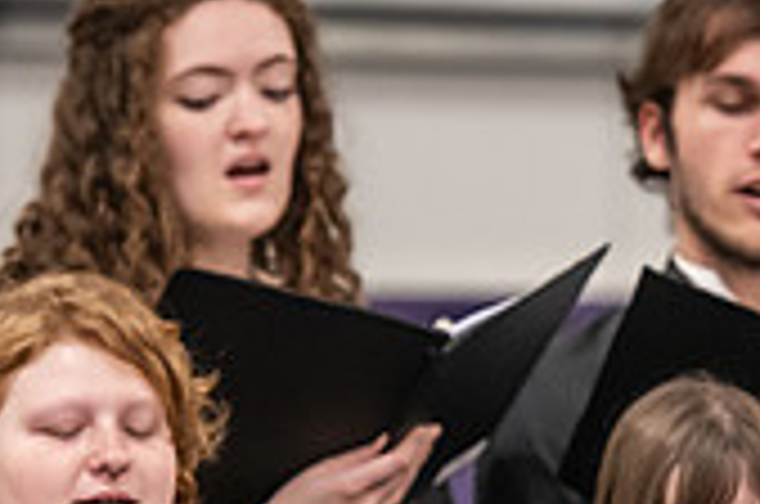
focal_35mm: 499
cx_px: 643
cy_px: 790
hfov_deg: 4.1
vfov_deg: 2.7
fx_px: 10514
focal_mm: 145
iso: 3200
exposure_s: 1/200
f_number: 3.2
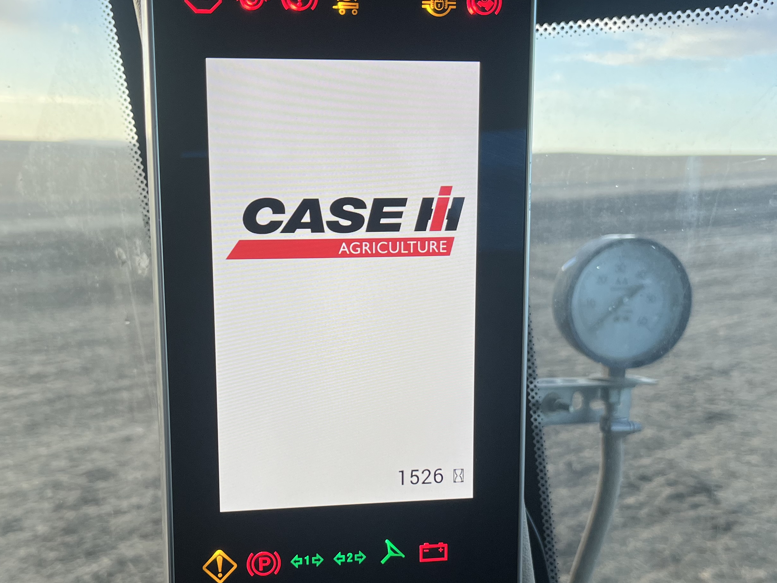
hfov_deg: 43.8
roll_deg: -0.9
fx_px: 965
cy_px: 366
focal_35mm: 43
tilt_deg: -11.5
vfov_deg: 33.4
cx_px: 344
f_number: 1.6
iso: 50
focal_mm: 5.1
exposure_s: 1/428
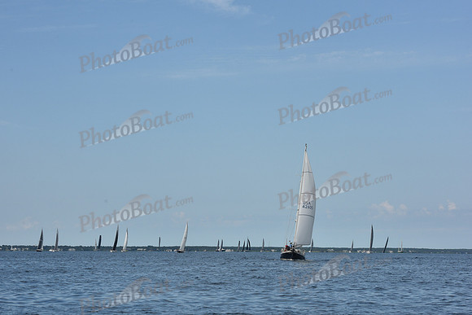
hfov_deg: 20.8
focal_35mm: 98
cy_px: 158
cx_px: 236
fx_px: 1285
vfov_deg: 14.0
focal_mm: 98
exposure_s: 1/1000
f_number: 11
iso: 320
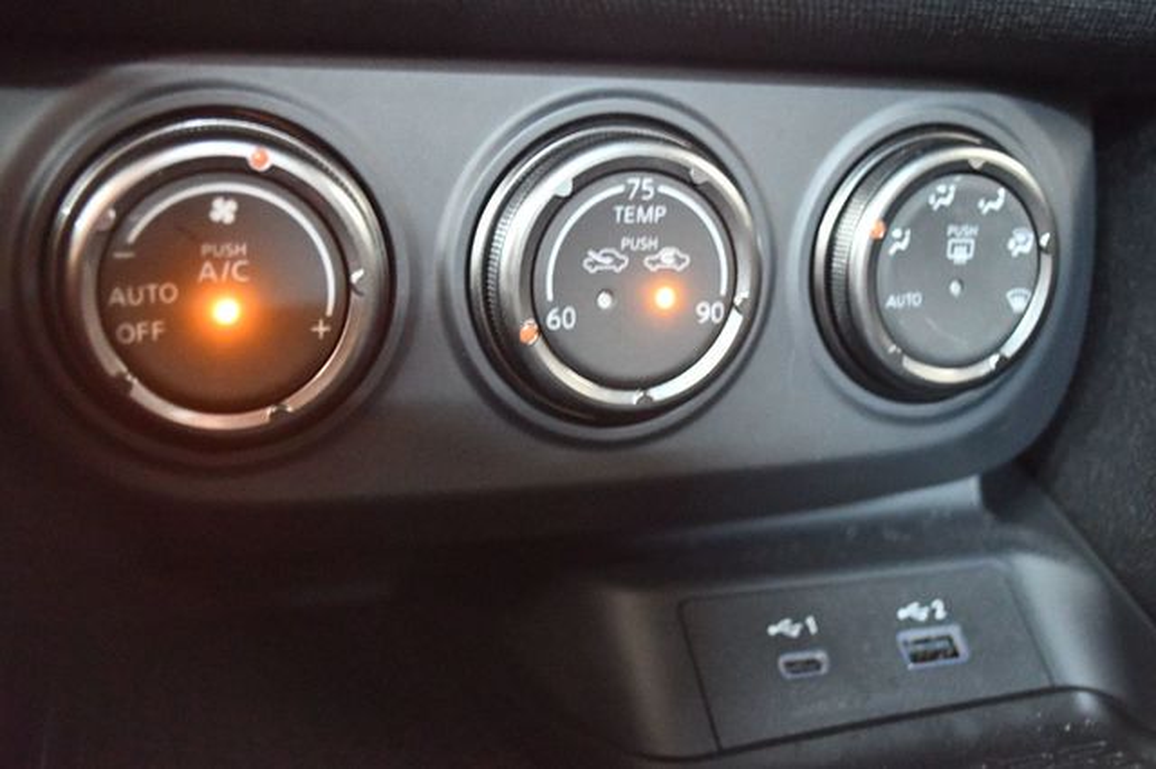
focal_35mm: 39
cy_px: 384
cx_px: 578
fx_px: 1252
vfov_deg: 34.2
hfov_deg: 49.6
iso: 12800
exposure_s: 1/8
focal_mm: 26
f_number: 4.2
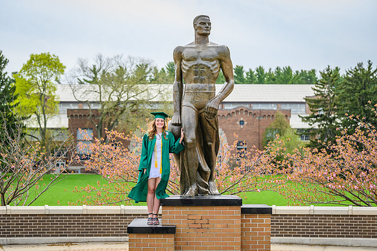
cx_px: 188
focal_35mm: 82
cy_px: 126
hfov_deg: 24.7
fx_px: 860
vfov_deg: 16.6
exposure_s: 1/1600
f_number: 4
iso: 400
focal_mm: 82
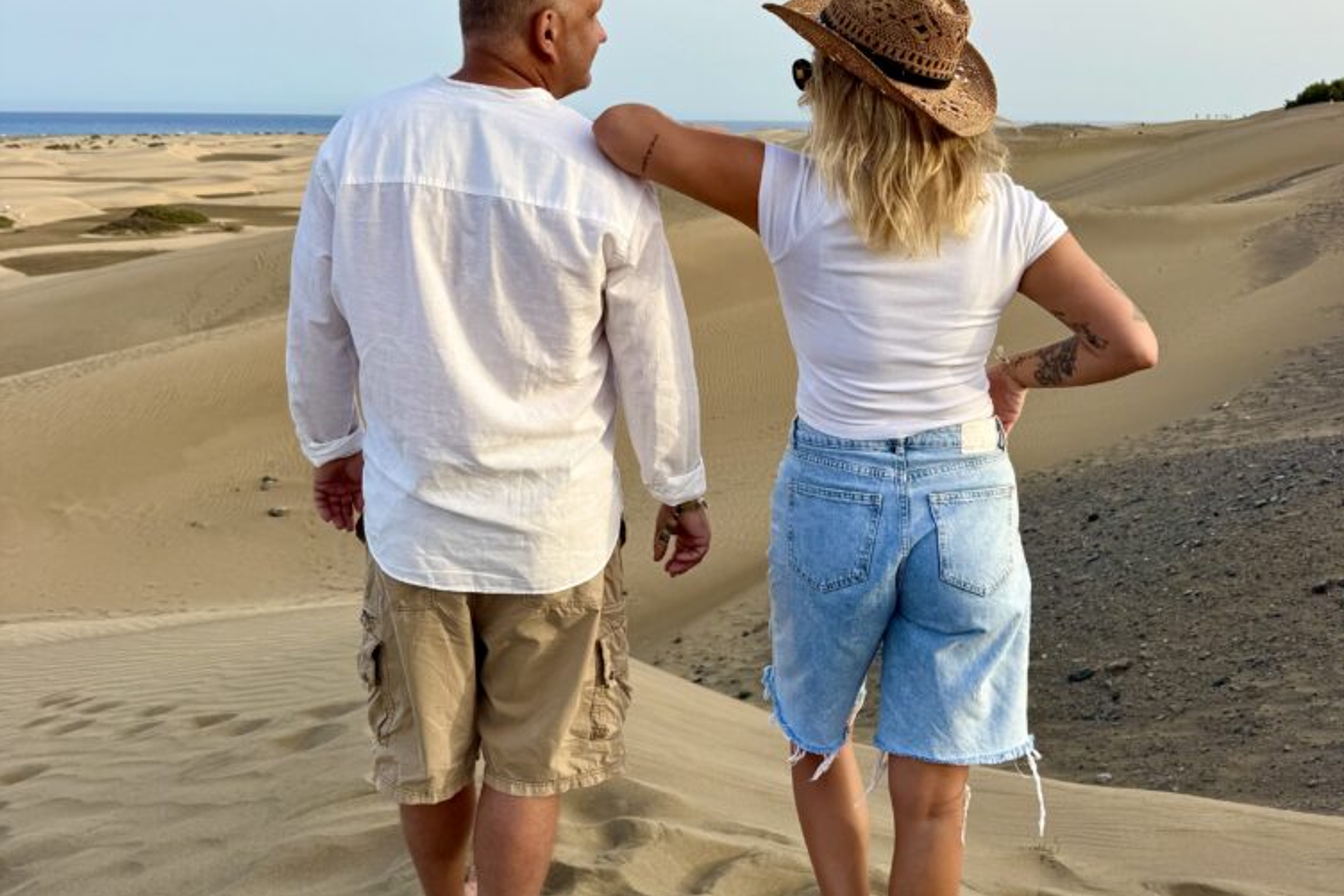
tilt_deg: -10.6
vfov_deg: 38.7
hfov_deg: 55.8
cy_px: 363
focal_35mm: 34
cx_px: 683
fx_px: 1269
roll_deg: -0.1
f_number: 1.78
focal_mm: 6.76
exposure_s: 1/1678
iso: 80
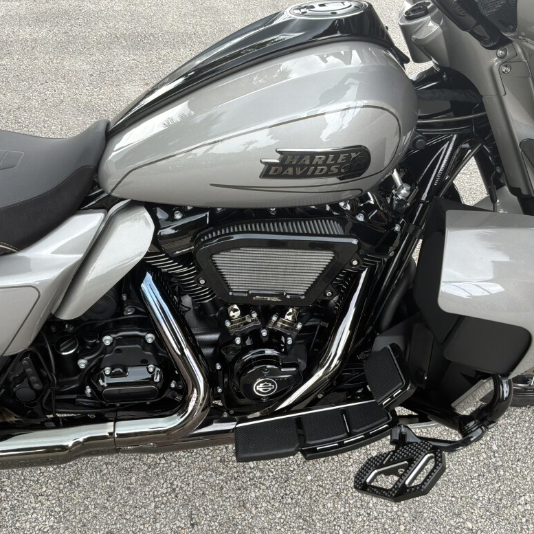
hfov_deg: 48.4
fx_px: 593
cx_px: 280
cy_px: 262
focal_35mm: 34
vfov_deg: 48.4
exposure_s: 1/148
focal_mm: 3
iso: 20
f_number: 1.8
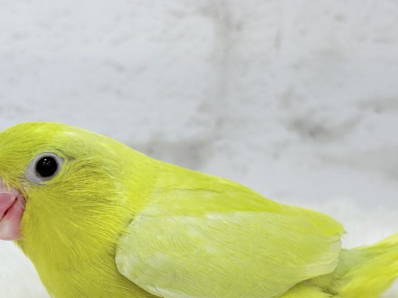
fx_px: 988
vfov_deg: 17.1
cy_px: 225
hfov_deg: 22.8
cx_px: 200
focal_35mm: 86
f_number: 1.6
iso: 25
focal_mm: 5.96
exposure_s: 1/50
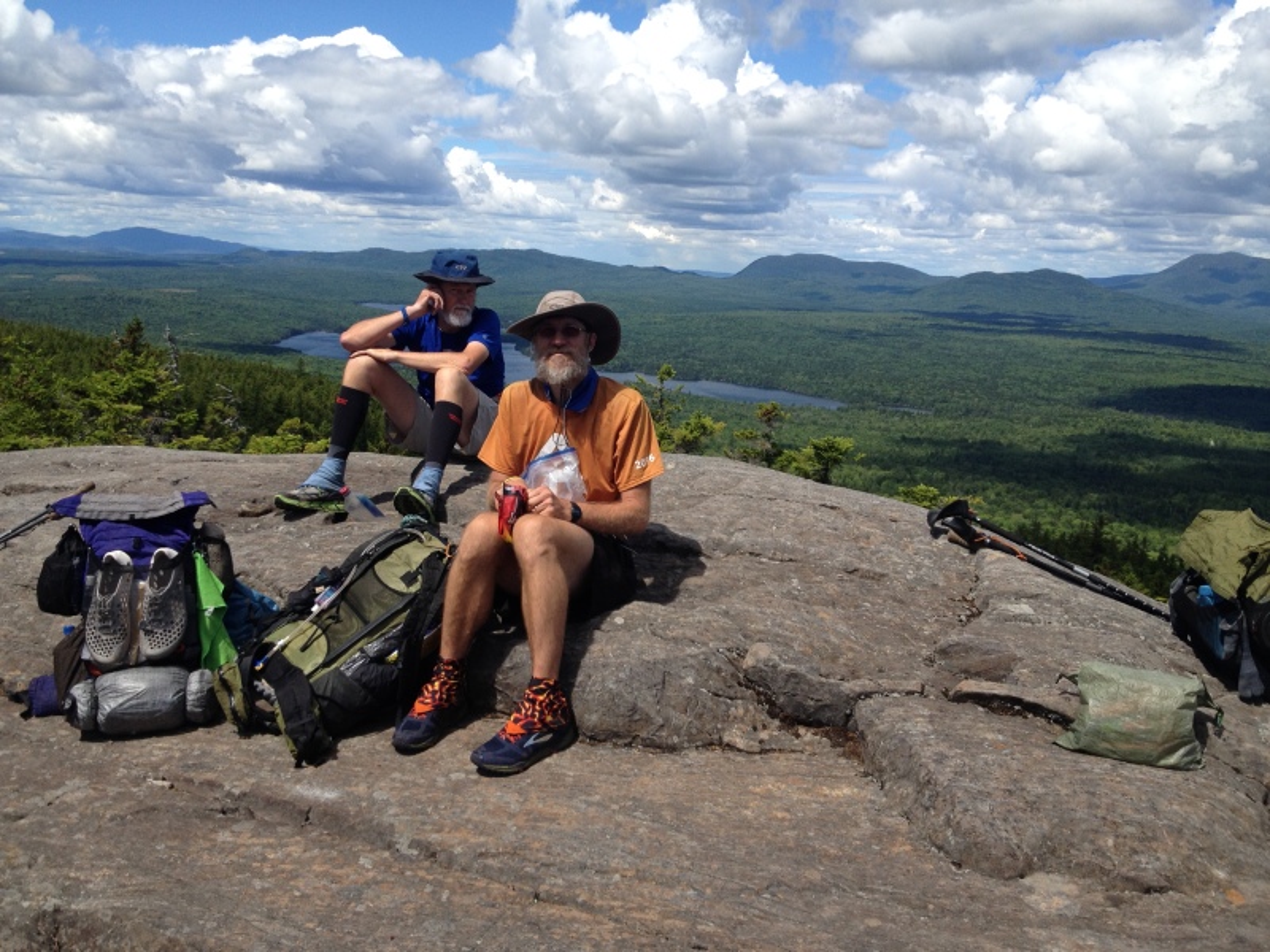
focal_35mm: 35
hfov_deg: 52.6
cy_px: 476
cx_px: 635
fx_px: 1284
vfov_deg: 40.7
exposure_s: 1/1727
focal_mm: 4.28
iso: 50
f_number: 2.4
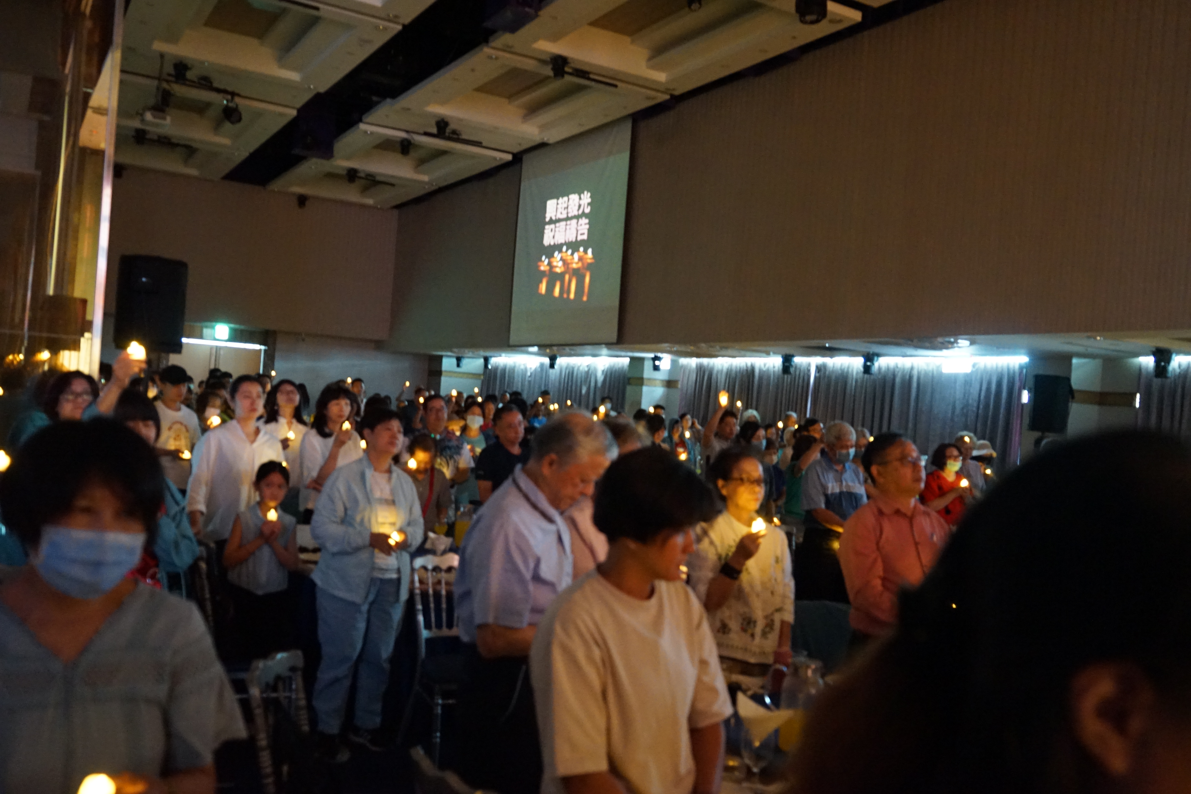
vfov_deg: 43.6
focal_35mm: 30
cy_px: 397
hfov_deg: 61.9
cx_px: 596
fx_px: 992
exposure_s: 1/25
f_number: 4
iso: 6400
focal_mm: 30
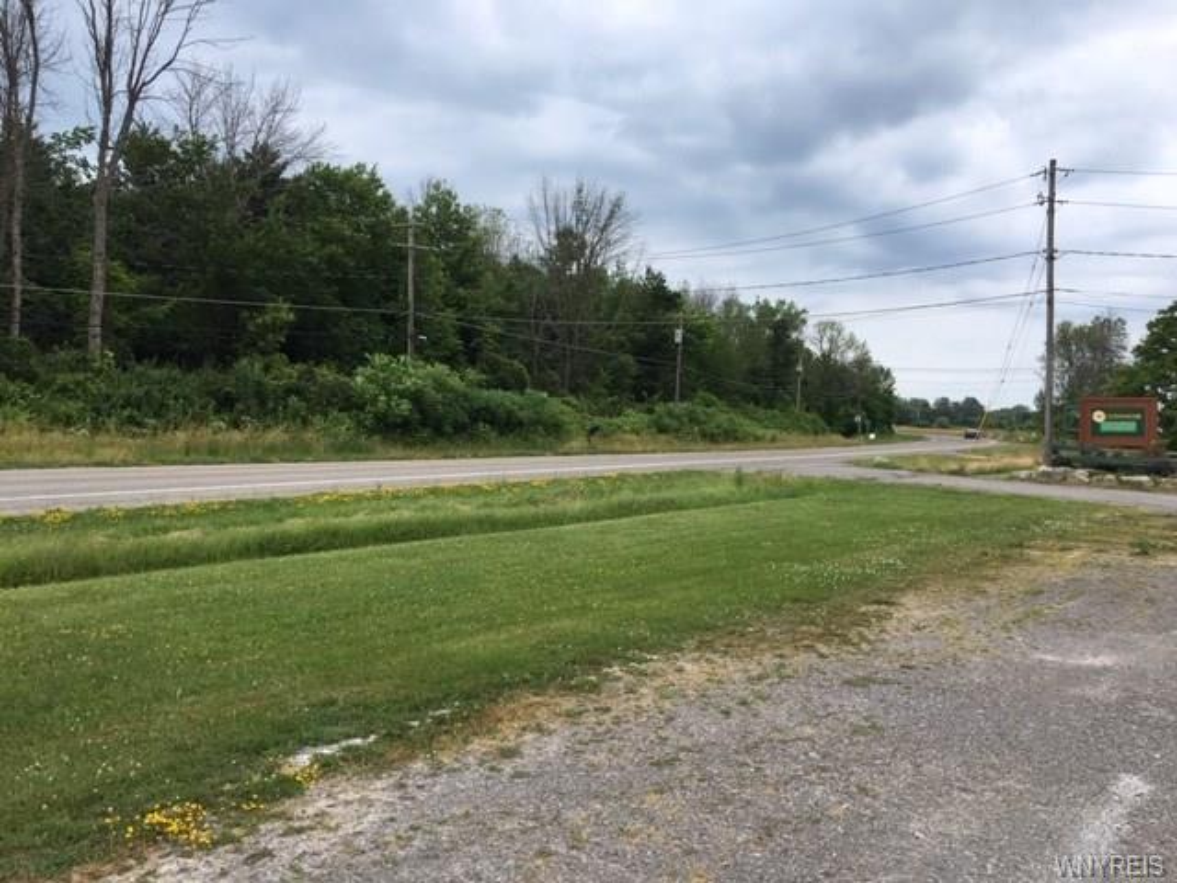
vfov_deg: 48.2
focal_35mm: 29
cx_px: 588
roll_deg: -2.8
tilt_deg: -2.3
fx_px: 986
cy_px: 442
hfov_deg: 61.7
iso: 25
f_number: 2.2
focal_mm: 4.15
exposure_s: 1/810
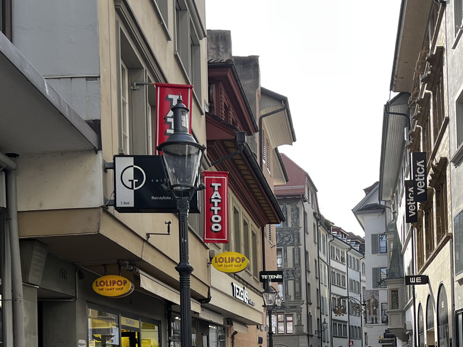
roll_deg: +2.0
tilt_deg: +1.9
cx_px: 333
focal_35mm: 52
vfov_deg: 26.6
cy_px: 340
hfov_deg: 36.2
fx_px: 696
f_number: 1.5
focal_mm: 5.7
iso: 50
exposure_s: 1/917
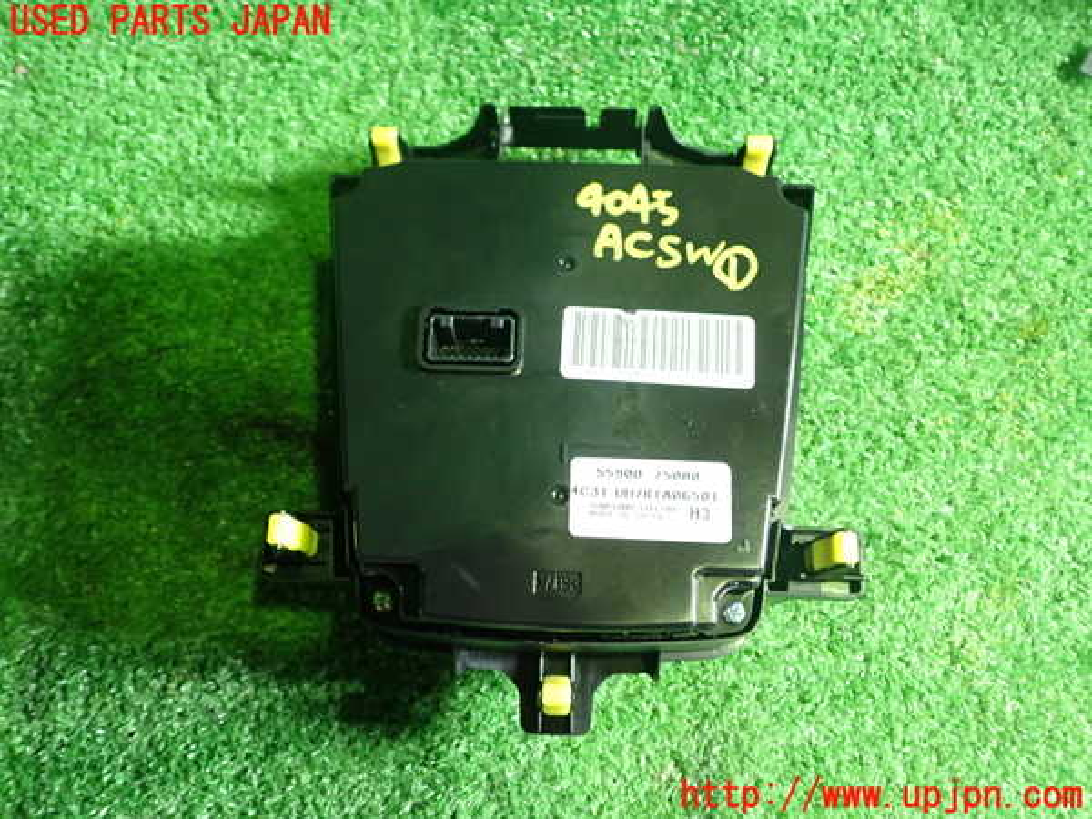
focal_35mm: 30
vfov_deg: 46.8
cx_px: 546
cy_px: 410
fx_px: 946
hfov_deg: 60.0
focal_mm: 5.4
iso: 400
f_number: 2.3
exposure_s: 1/30
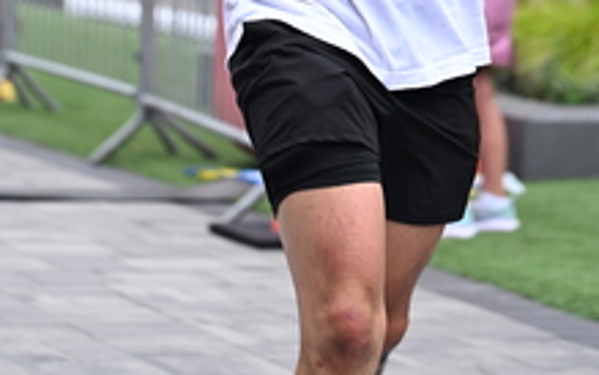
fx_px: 2923
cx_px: 327
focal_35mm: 179
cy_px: -367
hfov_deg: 11.7
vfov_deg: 7.1
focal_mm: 70
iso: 640
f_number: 2.8
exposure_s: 1/1600
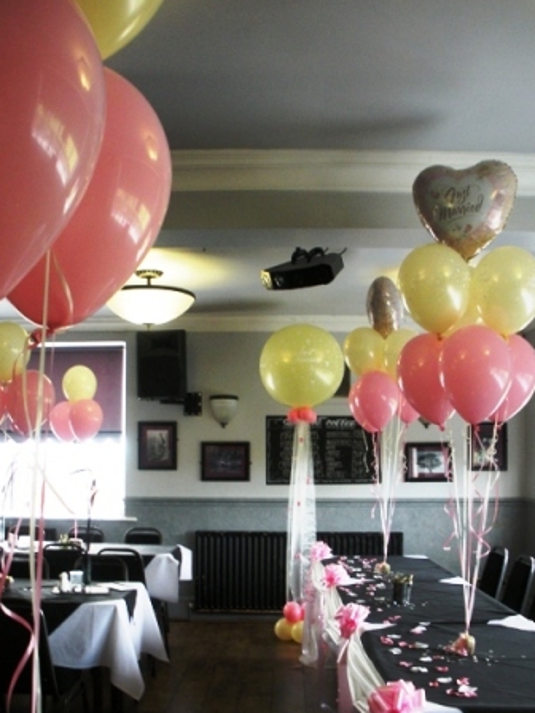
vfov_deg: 46.7
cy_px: 387
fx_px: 824
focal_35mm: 40
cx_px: 253
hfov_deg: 35.9
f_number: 3.5
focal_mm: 6.3
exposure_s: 1/51
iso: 191
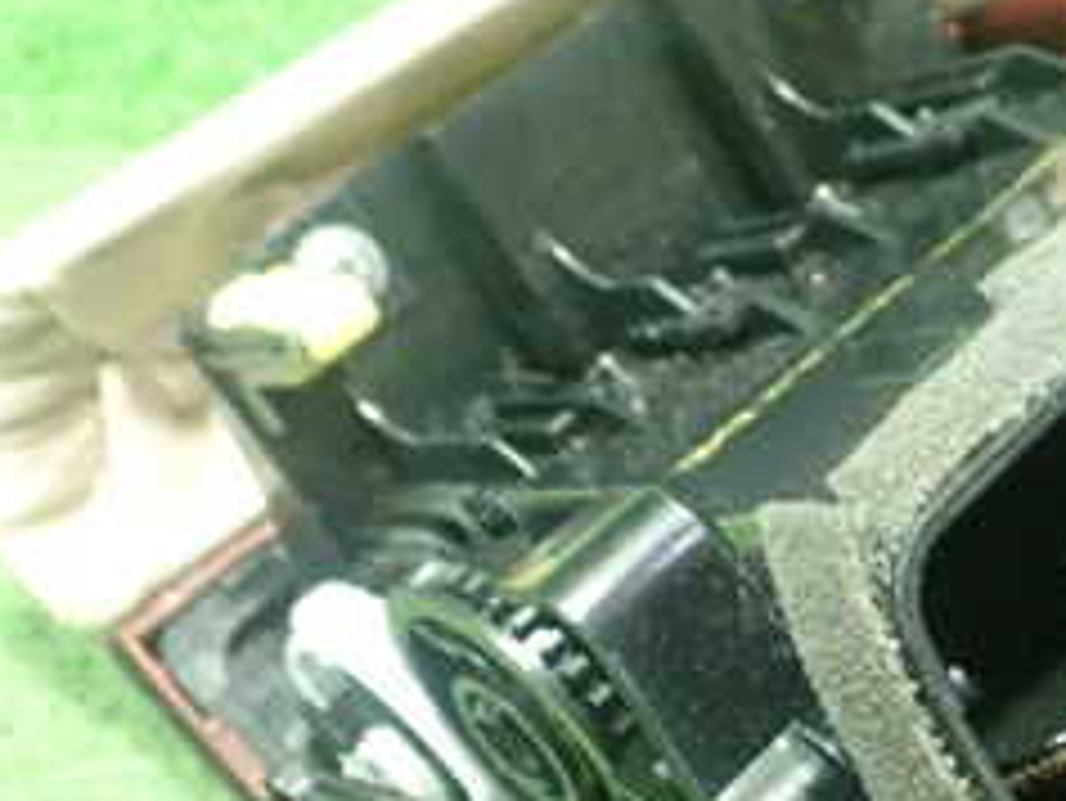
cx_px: 895
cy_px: 387
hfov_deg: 25.1
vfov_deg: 19.4
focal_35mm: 76
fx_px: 2342
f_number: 2.3
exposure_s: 1/50
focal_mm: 5.5
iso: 800
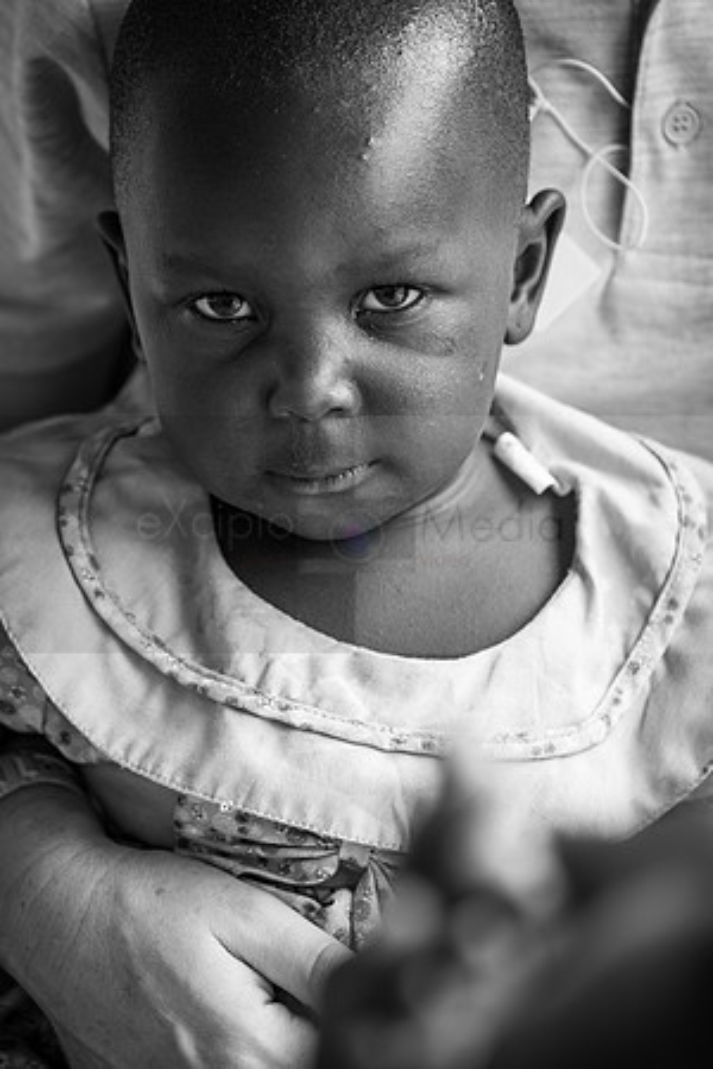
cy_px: 534
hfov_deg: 6.9
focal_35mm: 200
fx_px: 5941
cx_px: 356
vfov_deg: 10.3
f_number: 5
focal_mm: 200
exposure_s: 1/200
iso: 500
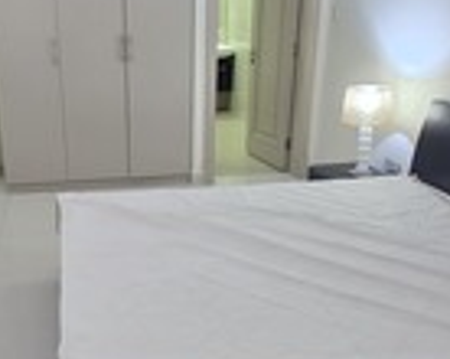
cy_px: 220
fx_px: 559
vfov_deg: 35.4
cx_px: 109
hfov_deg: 42.5
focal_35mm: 42
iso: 250
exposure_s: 1/50
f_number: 1.9
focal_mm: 2.2
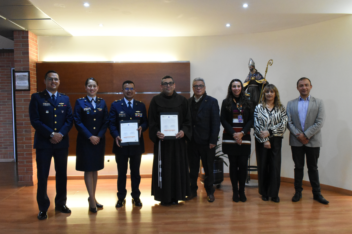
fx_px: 308
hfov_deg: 59.5
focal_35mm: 32
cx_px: 176
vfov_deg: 41.7
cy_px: 117
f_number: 11
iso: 6400
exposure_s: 1/80
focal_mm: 21
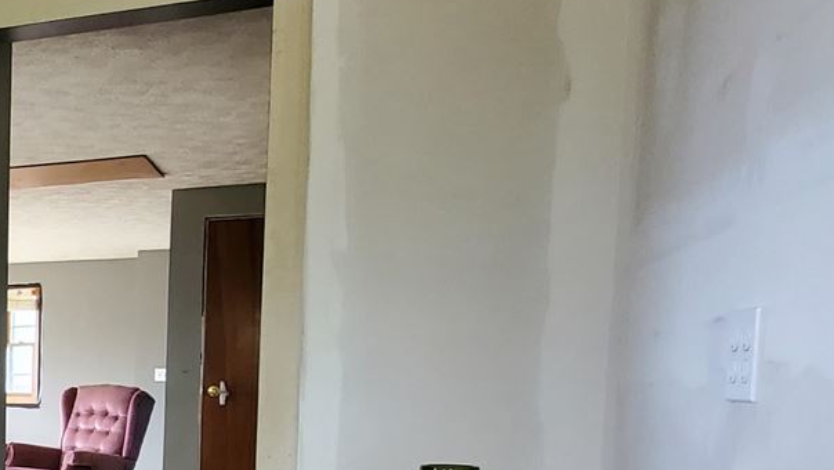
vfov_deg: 24.1
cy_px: 445
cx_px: -196
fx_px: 1062
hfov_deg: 33.7
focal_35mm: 48
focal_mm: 1.8
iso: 500
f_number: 2.2
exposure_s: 1/39
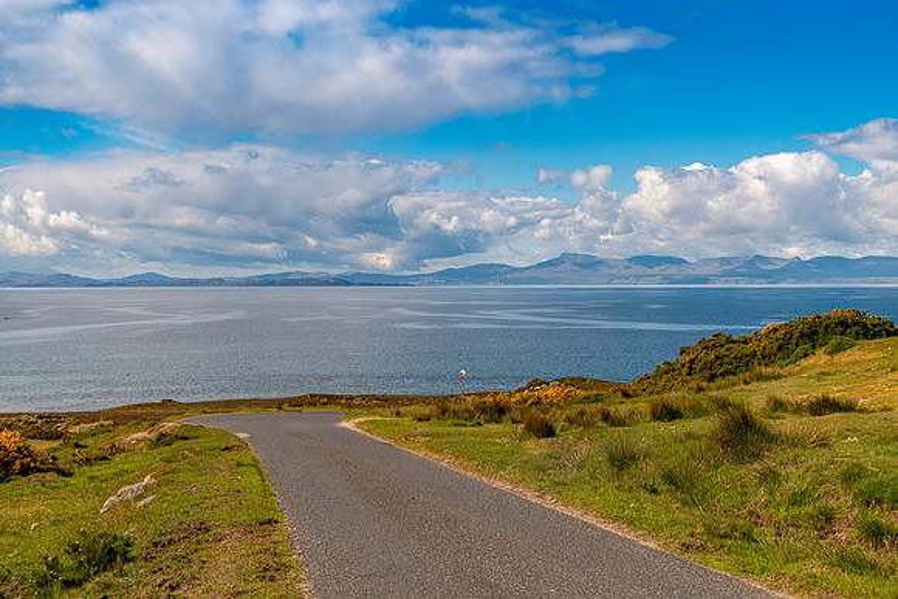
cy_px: 300
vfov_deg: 24.2
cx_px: 449
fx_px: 1397
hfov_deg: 35.6
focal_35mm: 56
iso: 125
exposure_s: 1/400
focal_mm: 20.43
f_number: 7.1
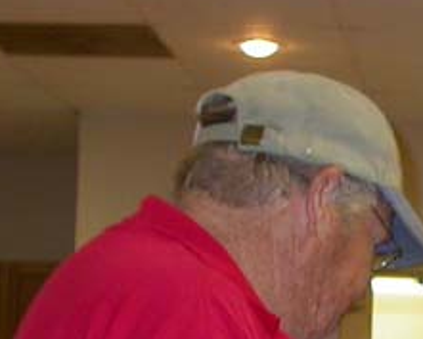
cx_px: 595
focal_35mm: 172
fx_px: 2154
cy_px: 437
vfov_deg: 8.9
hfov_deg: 10.9
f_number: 2.6
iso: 100
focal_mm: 7.85
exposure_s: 1/30
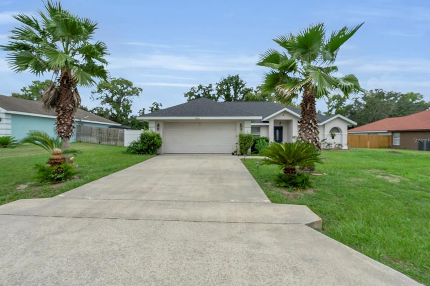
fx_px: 203
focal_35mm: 17
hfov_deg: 93.3
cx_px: 210
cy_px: 140
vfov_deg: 70.4
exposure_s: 1/1000
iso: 320
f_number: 8
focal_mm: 16
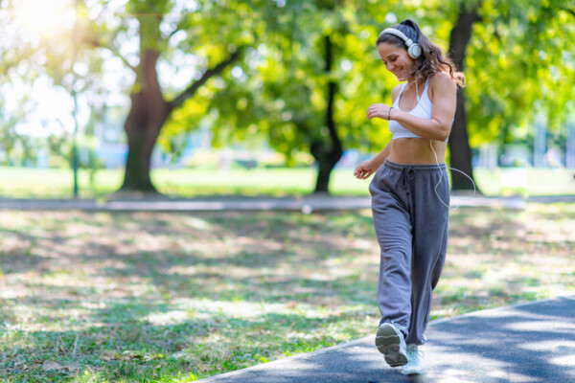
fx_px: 1358
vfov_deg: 16.1
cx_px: 288
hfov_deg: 23.9
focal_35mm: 85
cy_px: 192
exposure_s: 1/320
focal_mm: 85
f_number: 1.8
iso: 64
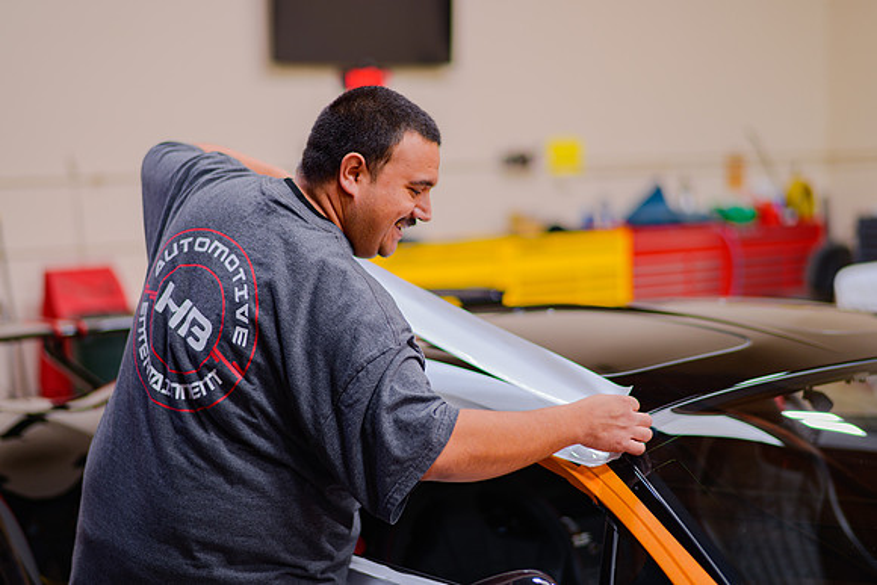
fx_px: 1413
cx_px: 438
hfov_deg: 34.5
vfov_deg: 23.4
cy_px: 292
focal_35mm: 58
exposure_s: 1/60
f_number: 1.4
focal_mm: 58
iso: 100
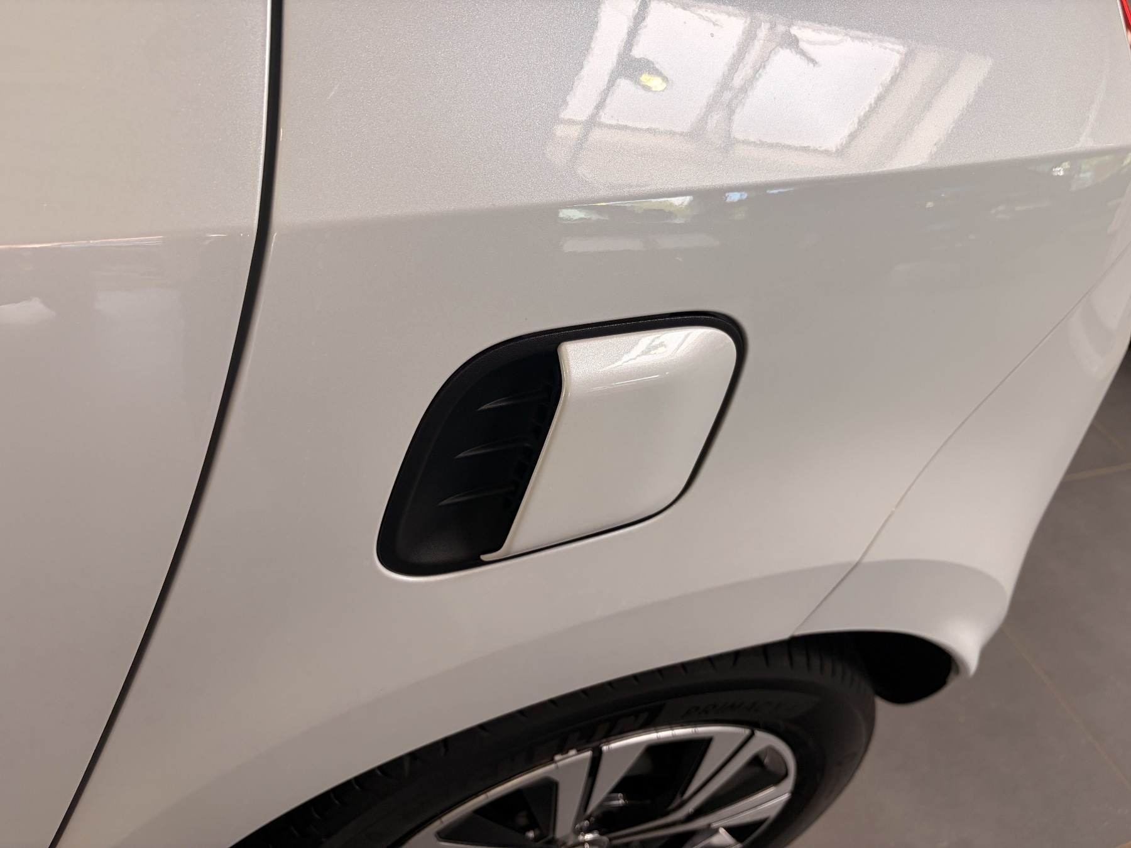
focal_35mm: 26
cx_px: 566
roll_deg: -13.1
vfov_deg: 53.1
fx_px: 849
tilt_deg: -41.2
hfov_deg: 67.3
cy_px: 424
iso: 40
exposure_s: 1/100
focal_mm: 5.96
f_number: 1.6
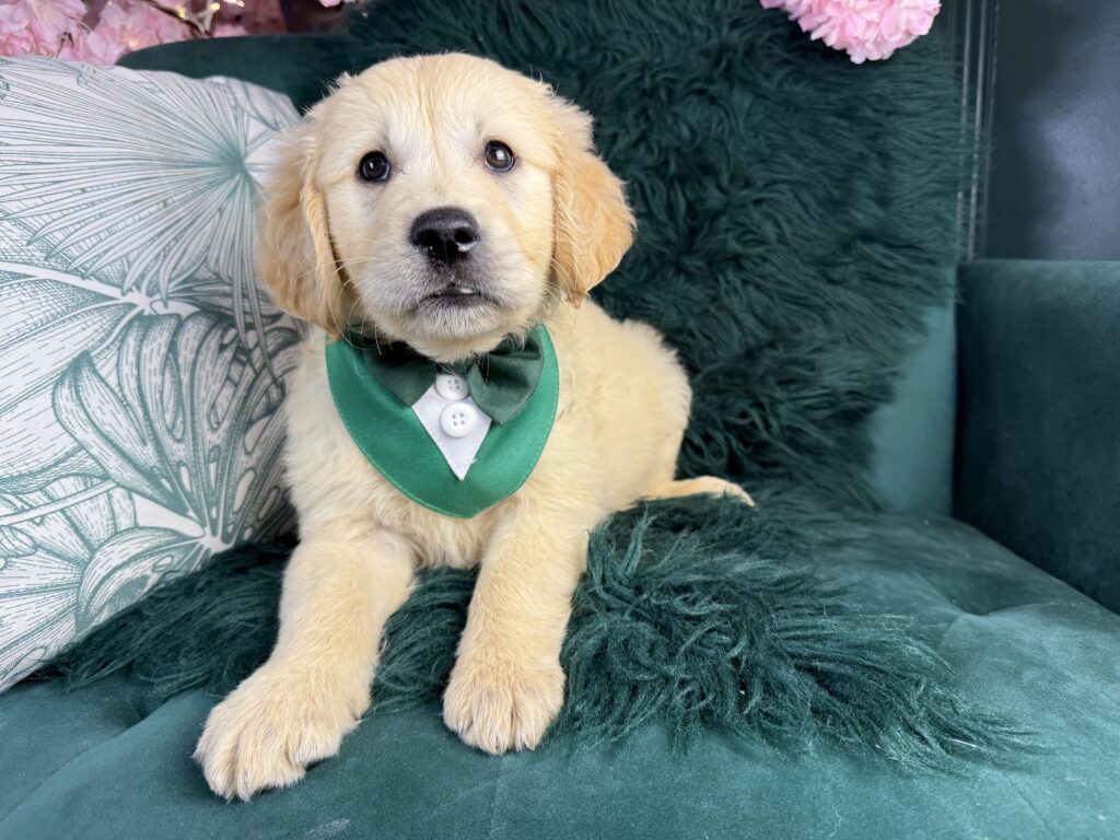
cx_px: 560
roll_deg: +1.3
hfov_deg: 71.6
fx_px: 777
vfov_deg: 56.8
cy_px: 420
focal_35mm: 24
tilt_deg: -10.4
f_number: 1.78
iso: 100
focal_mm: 6.76
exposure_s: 1/120
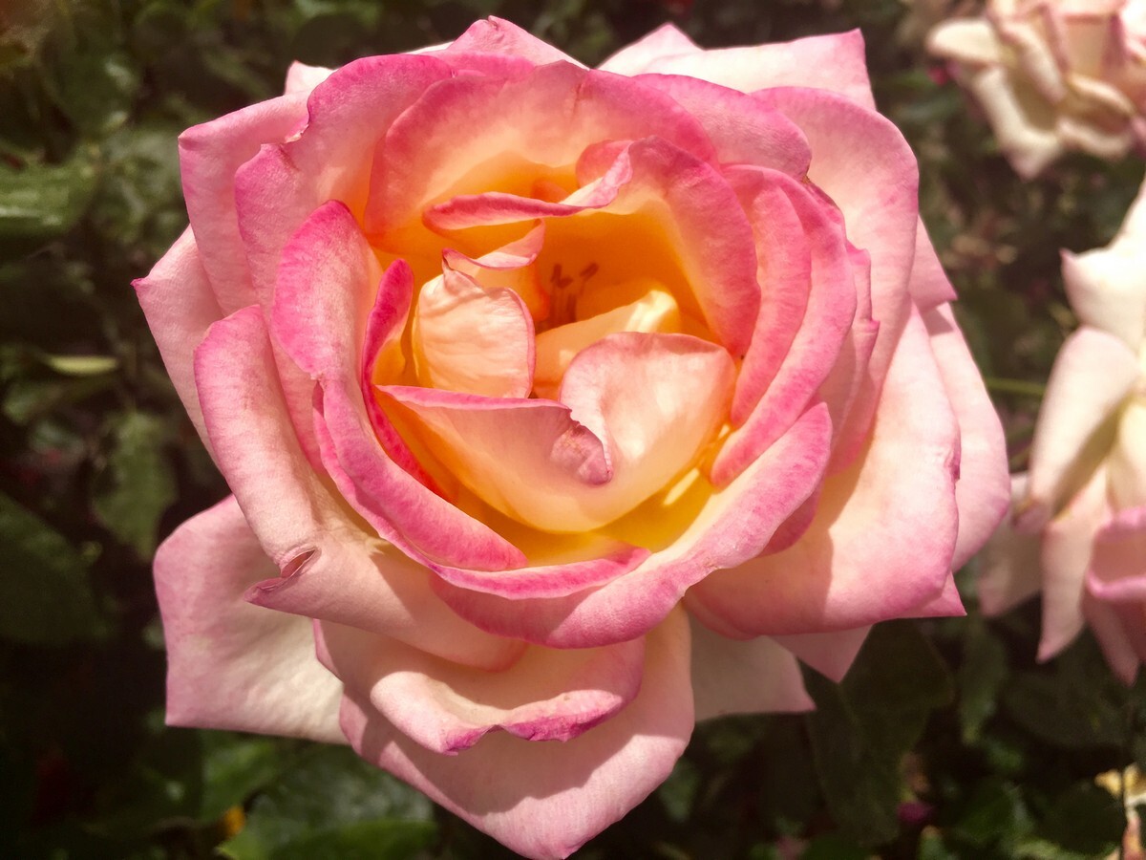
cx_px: 573
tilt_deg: -30.9
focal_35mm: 29
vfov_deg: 48.2
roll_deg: -16.1
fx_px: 960
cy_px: 430
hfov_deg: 61.7
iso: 25
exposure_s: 1/1425
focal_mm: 4.15
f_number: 2.2
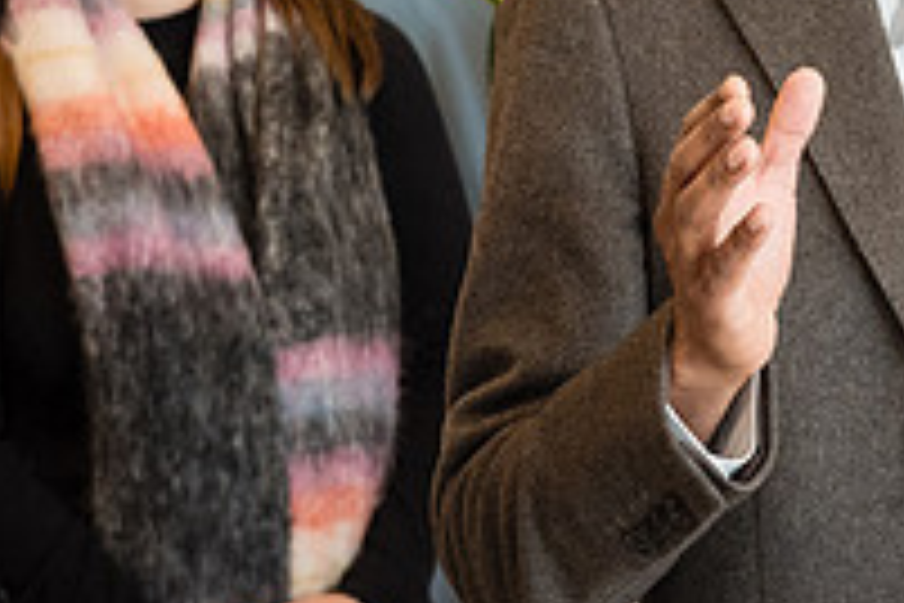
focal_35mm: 240
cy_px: -24
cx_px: 1022
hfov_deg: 8.5
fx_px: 6026
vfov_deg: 5.7
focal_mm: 66
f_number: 5
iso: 2000
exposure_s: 1/160
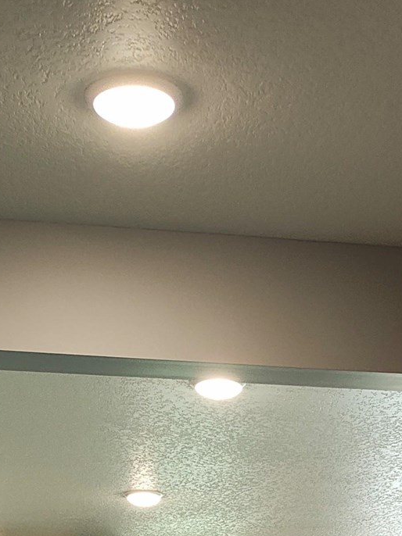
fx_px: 1301
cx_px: 203
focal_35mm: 84
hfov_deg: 17.6
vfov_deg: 19.2
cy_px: 883
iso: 204
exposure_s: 1/60.1
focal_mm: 4.15
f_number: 1.5
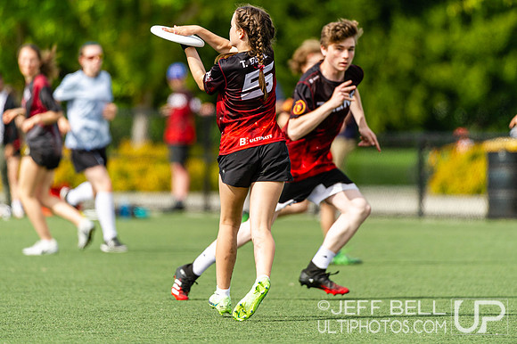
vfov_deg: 2.8
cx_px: 258
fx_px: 7045
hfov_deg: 4.2
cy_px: 133
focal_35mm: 491
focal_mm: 400
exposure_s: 1/800
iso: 200
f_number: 4
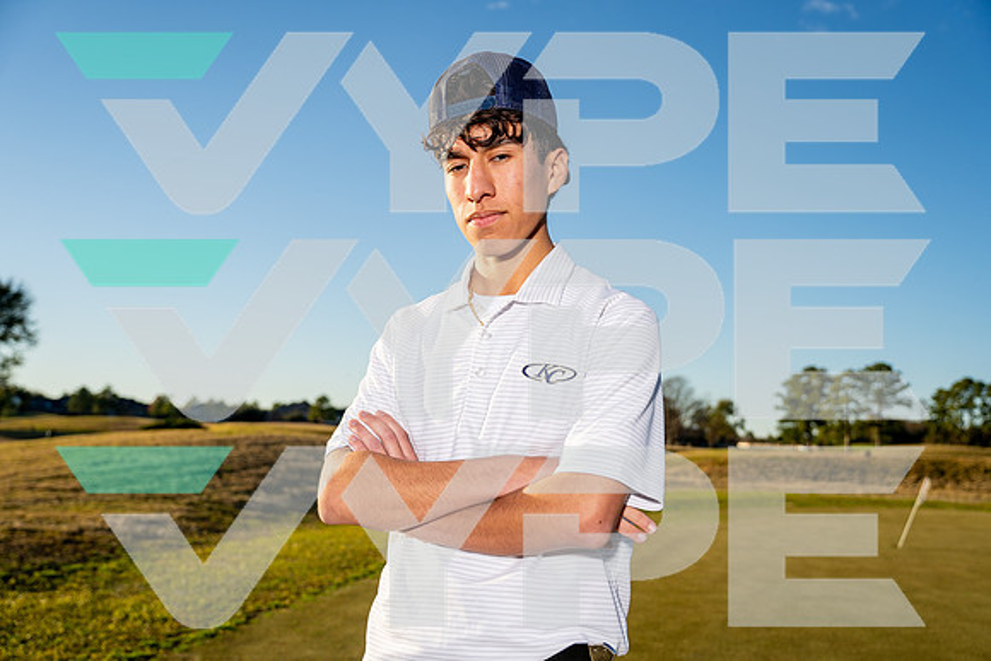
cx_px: 496
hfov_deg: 54.4
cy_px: 330
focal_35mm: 35
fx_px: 964
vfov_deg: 37.9
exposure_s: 1/1250
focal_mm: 35
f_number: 4
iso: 100
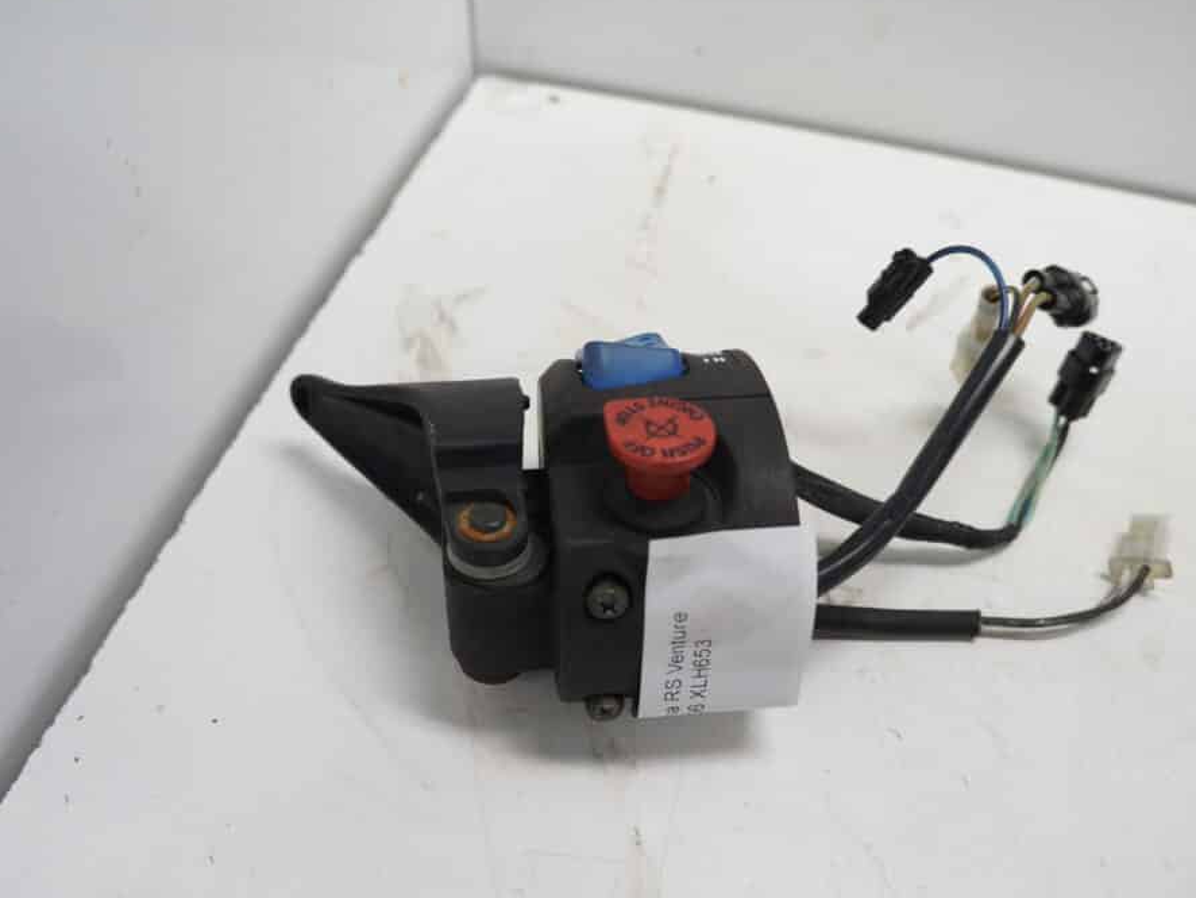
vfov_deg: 46.8
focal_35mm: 30
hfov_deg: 59.9
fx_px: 1037
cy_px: 442
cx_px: 603
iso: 160
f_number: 4
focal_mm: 18
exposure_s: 1/60
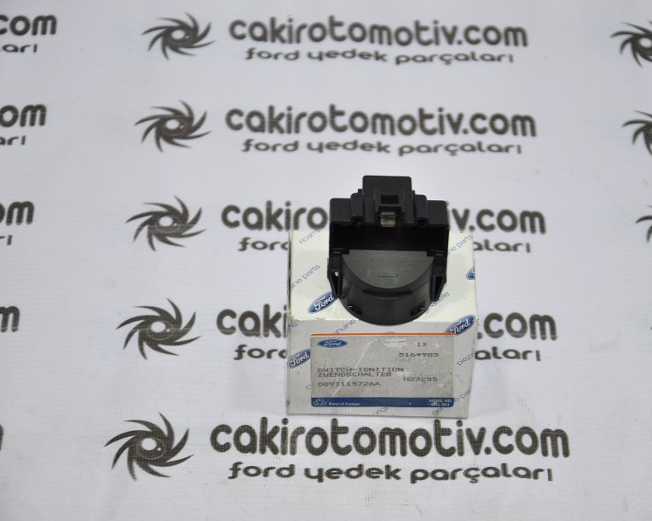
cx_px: 389
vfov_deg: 13.0
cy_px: 260
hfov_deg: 16.1
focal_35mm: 119
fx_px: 2296
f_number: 5.3
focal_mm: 70
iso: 200
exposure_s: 1/40
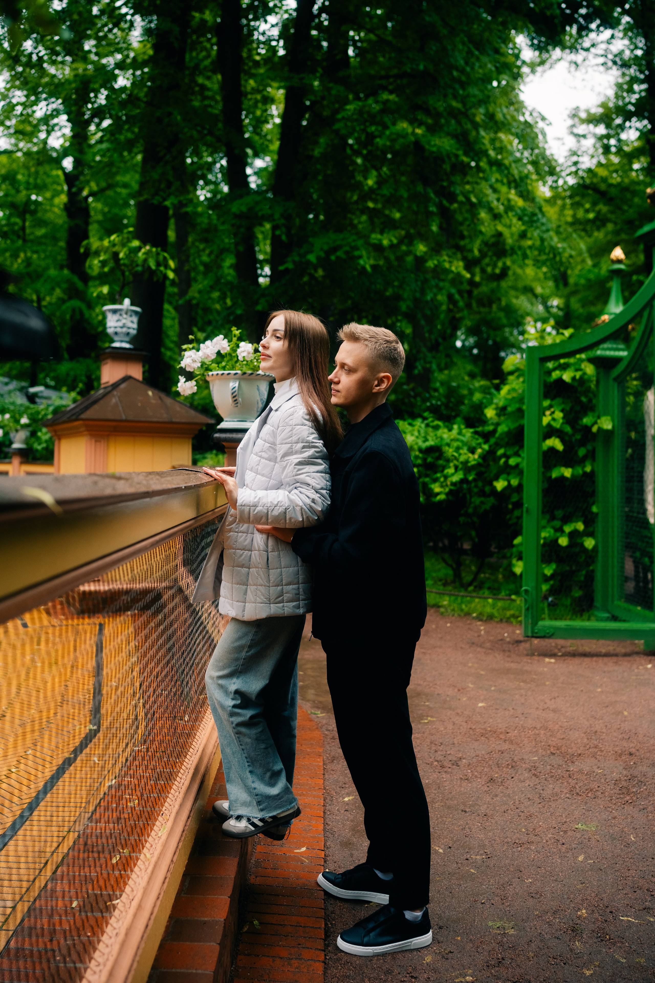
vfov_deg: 54.4
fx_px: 955
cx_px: 328
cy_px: 492
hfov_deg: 37.9
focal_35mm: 35
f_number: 2.2
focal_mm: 35
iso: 500
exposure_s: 1/320
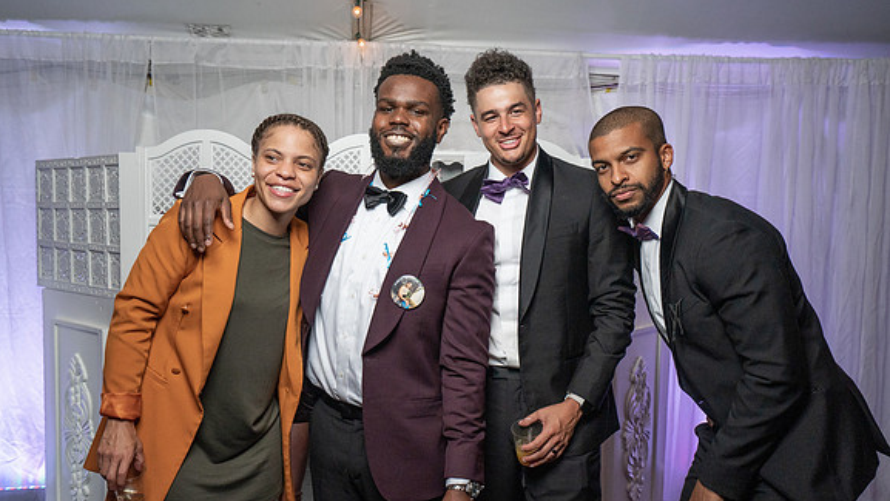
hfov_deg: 52.8
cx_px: 436
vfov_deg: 31.2
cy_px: 290
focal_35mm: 38
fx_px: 897
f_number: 5.6
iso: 2000
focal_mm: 33
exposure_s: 1/200
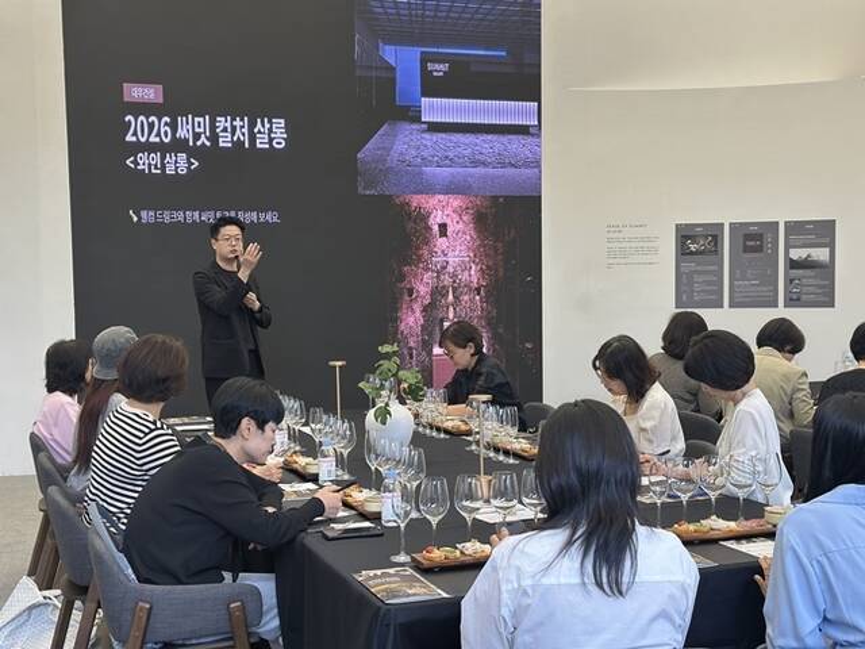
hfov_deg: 39.7
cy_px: 324
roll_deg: +0.4
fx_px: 1199
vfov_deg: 30.3
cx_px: 432
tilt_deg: -3.0
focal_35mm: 48
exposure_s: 1/187
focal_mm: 6.86
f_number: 1.78
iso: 80
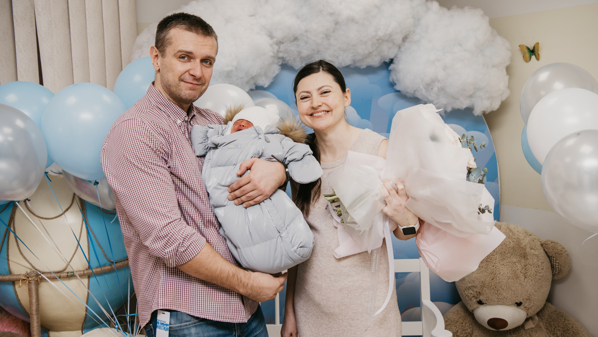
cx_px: 310
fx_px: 666
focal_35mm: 42
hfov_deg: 48.3
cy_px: 158
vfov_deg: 28.3
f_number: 4
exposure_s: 1/160
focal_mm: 38
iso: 125
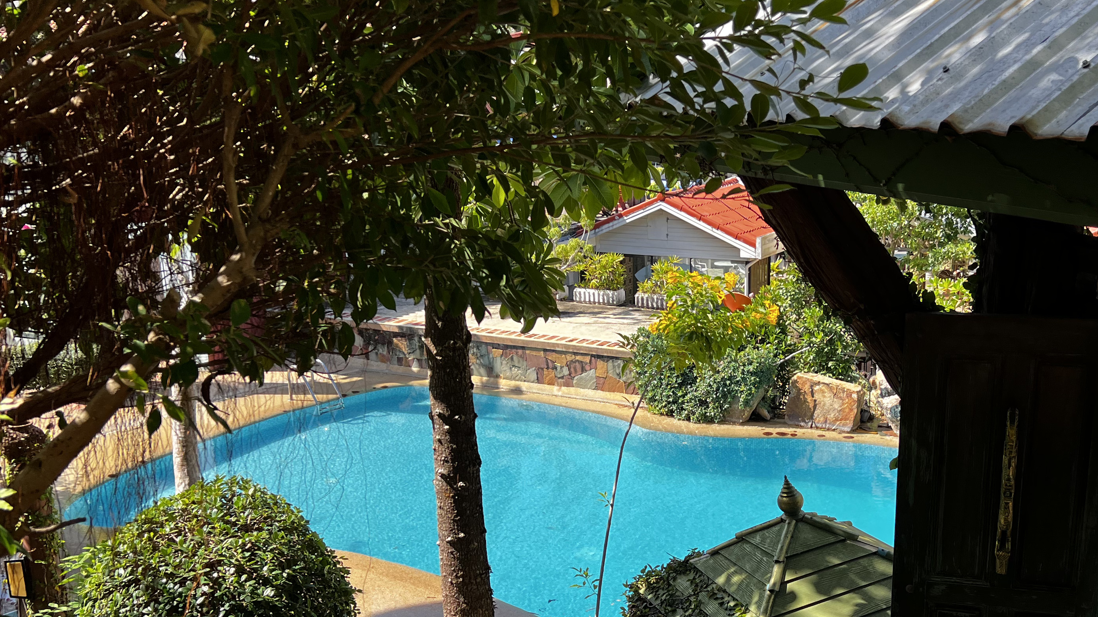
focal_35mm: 41
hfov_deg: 49.1
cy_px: 420
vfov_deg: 28.8
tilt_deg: -16.4
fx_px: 1194
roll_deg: +0.8
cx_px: 667
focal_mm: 5.7
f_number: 1.5
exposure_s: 1/1135
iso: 50
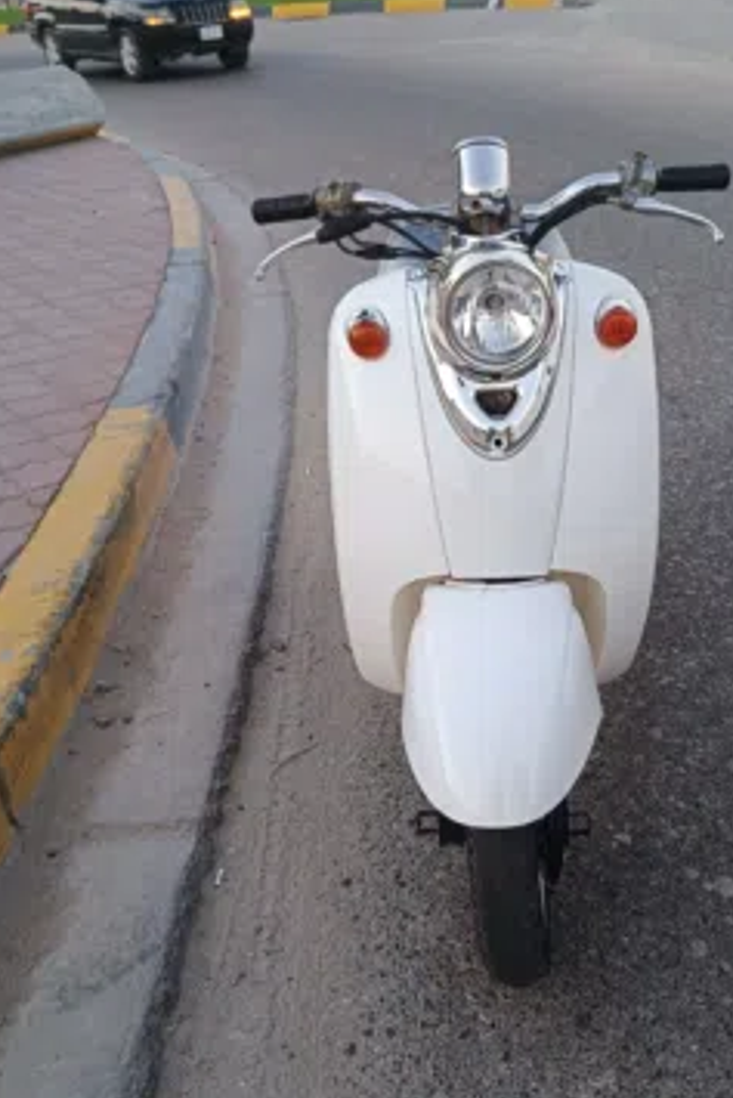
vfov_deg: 54.4
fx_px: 1068
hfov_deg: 37.8
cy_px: 541
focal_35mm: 35
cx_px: 433
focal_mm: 6.06
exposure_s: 1/50
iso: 320
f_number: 1.69
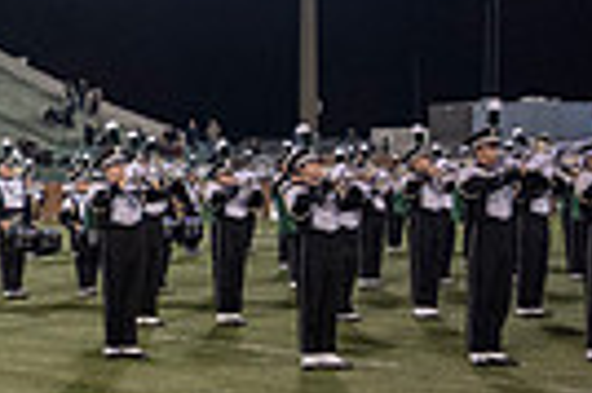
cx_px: -649
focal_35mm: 104
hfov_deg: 15.2
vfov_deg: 13.1
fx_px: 1708
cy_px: 205
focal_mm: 24
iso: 2000
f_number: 4
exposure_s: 1/500
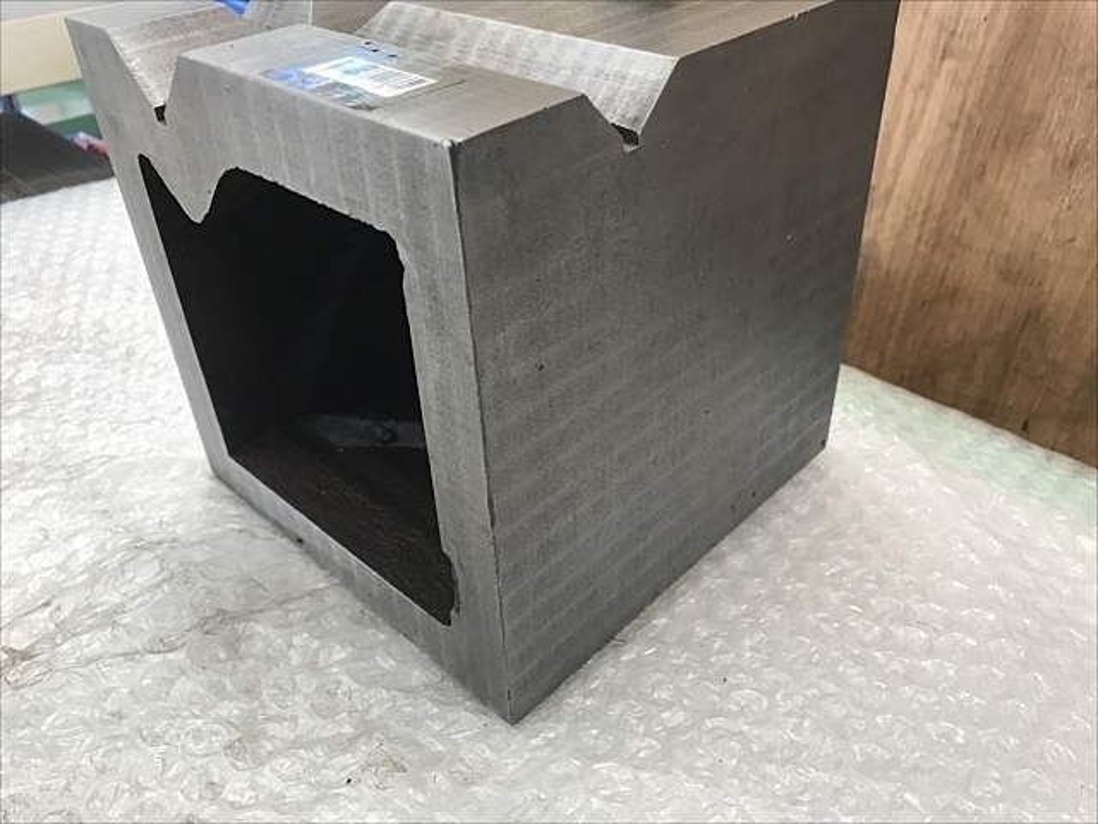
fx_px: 888
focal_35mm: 28
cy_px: 412
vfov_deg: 49.7
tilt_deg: -32.9
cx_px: 549
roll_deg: -1.6
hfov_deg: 63.4
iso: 32
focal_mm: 3.99
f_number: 1.8
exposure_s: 1/30
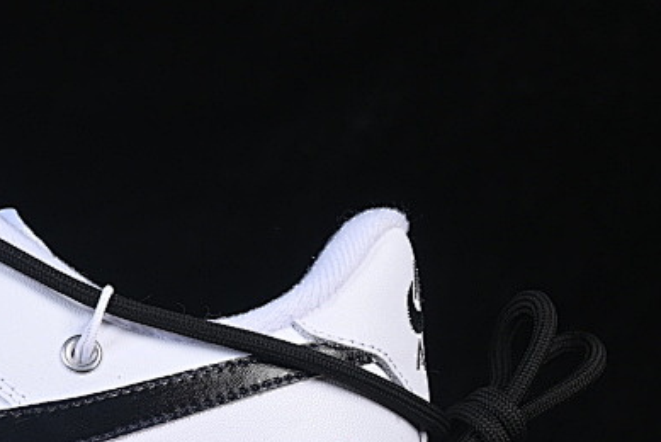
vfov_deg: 6.6
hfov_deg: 9.7
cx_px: -161
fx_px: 3822
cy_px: 364
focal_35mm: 208
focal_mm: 50
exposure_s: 1/80
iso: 160
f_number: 8
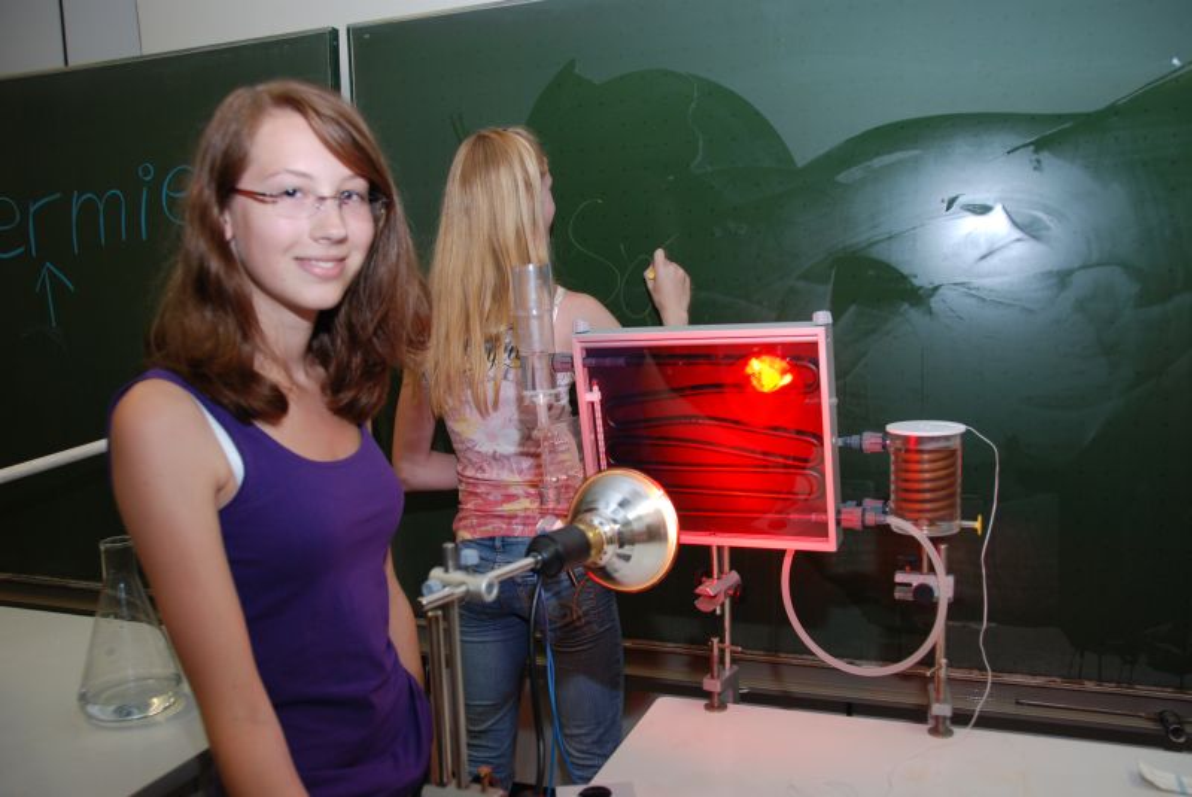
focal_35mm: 30
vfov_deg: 43.7
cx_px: 596
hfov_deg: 61.9
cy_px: 398
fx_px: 994
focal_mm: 20
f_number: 4
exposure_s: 1/60
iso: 280
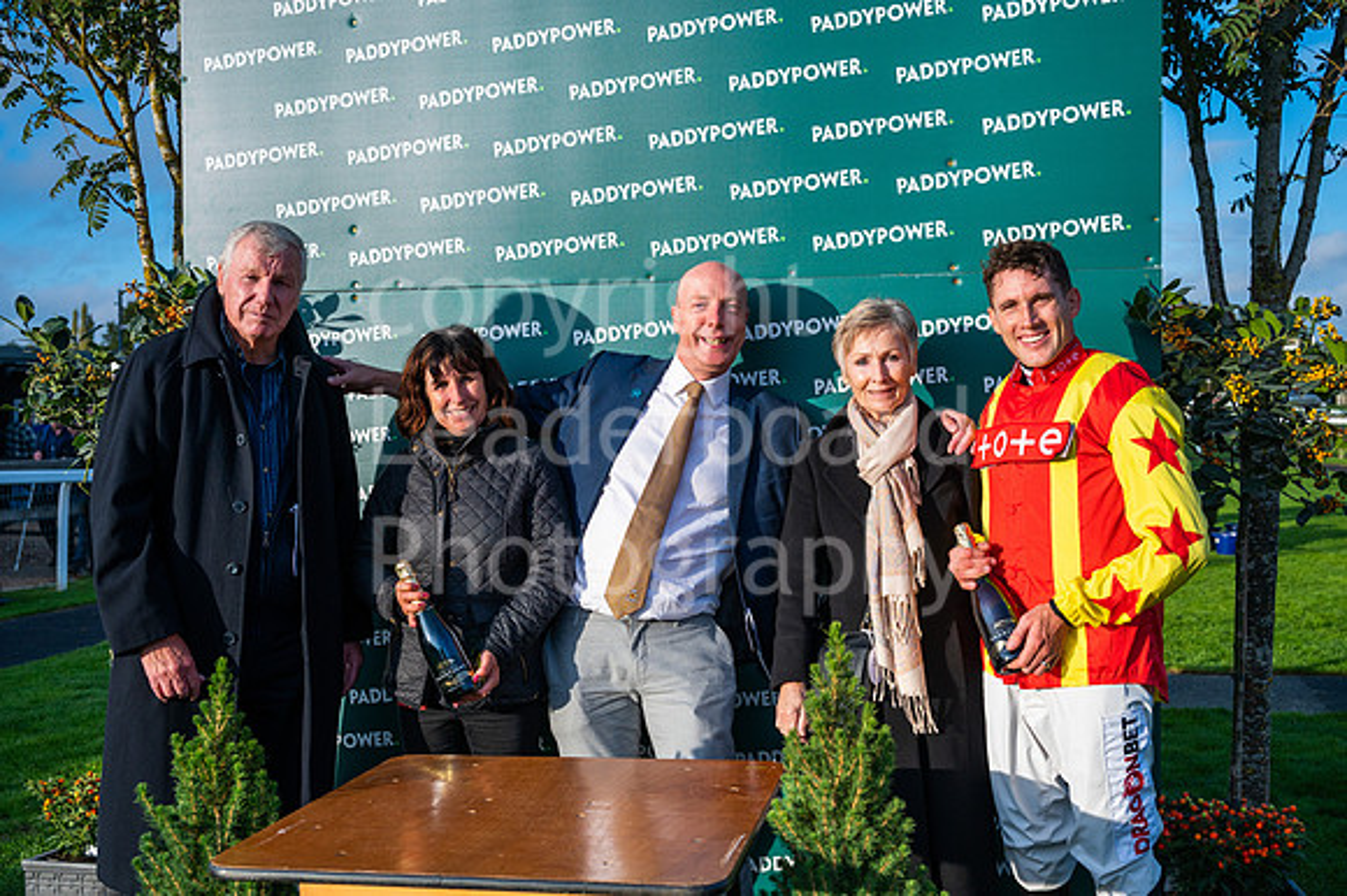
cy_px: 448
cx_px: 674
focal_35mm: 38
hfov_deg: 50.7
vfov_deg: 35.0
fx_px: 1421
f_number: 4
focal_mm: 37
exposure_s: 1/4000
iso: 500
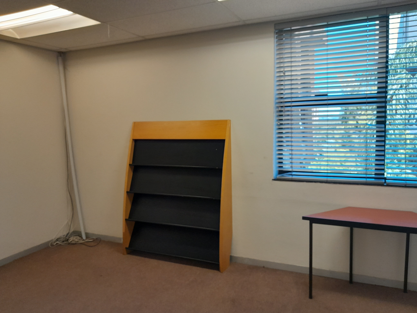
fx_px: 325
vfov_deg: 51.4
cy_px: 156
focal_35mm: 27
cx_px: 208
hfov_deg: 65.3
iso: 200
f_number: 1.8
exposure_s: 1/50
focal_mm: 4
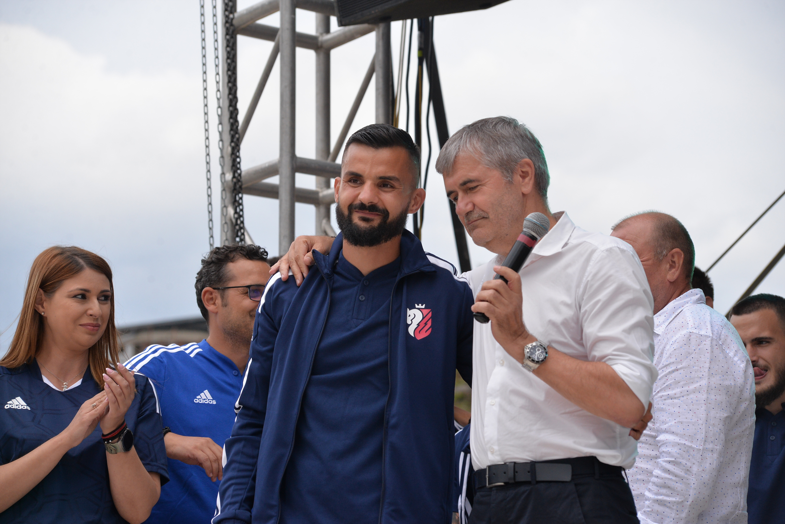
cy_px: 262
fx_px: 2944
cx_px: 392
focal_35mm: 135
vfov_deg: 10.2
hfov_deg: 15.2
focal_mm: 135
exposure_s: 1/1000
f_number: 8
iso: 1100
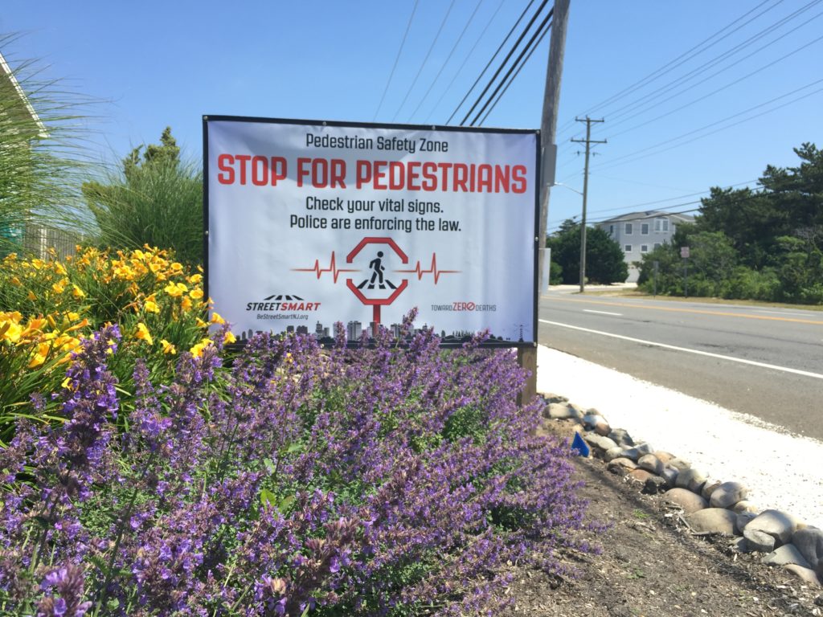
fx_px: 689
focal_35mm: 29
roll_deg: -2.0
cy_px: 308
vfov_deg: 48.2
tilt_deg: -1.8
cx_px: 412
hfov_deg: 61.7
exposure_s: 1/1099
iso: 32
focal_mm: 4.15
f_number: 2.2
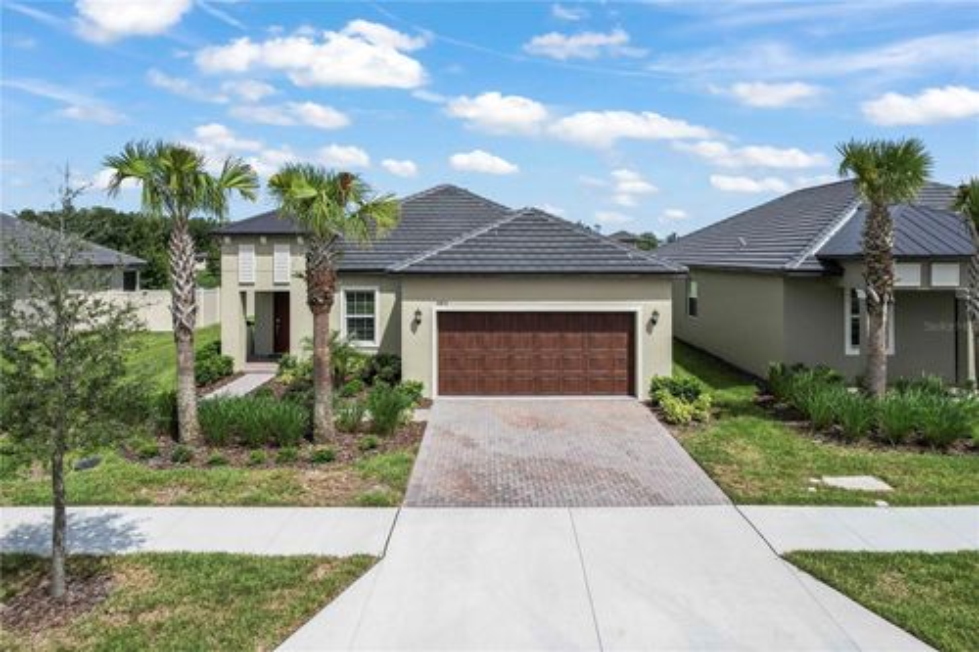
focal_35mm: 22
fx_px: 598
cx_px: 490
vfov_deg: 57.2
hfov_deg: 78.6
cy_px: 326
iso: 120
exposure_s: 1/4000
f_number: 2.8
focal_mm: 8.38
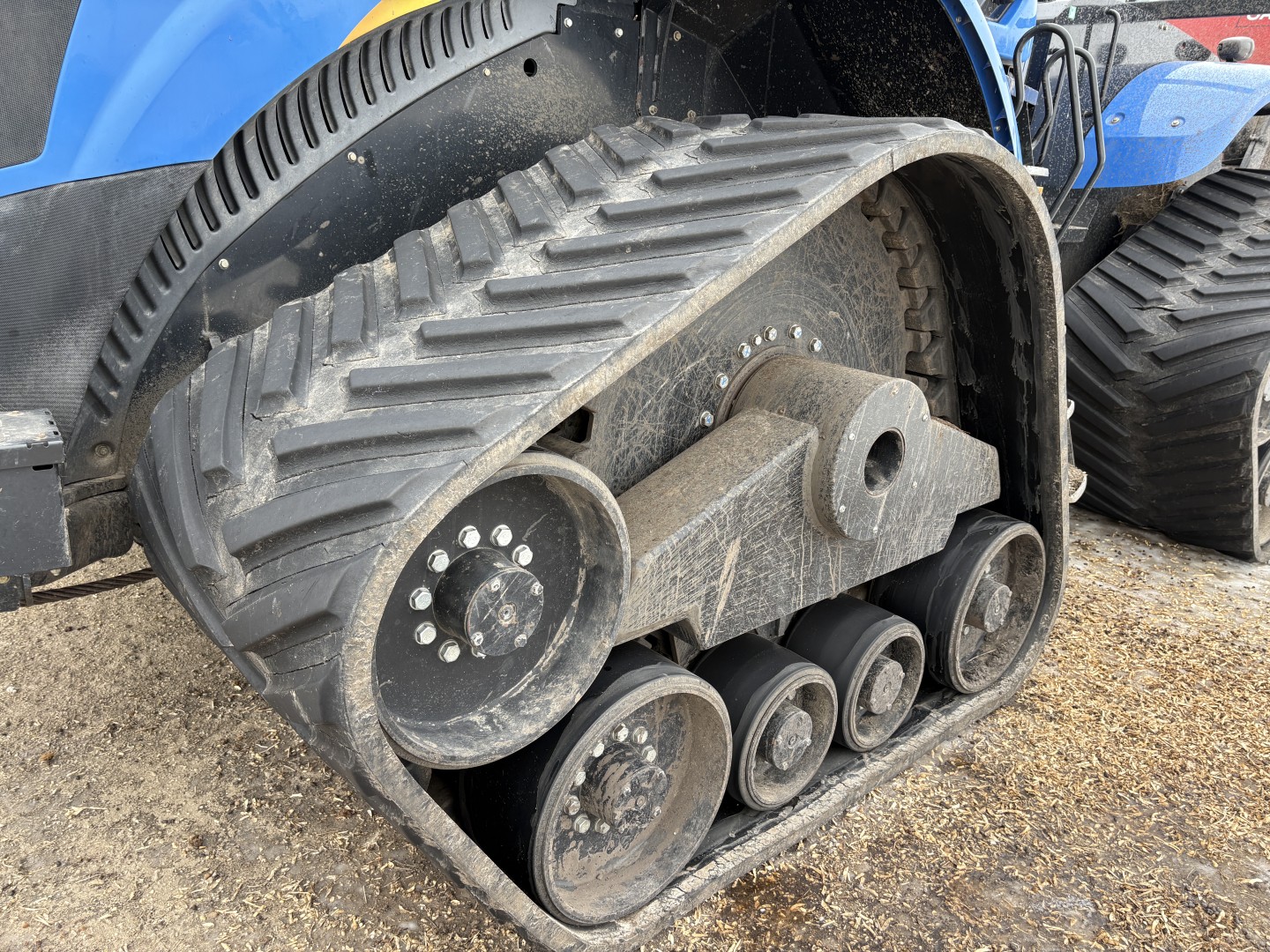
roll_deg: -2.9
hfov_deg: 67.3
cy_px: 476
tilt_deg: -19.7
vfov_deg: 53.1
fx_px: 954
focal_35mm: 26
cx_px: 635
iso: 40
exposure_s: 1/225
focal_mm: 5.96
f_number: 1.6
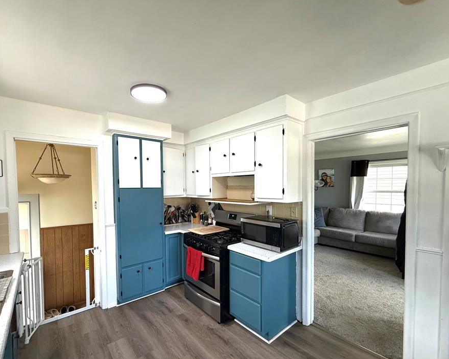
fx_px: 213
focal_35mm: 16
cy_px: 193
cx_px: 204
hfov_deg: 92.9
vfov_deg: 80.2
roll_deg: +0.7
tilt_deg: -1.6
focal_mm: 2.22
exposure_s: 1/120
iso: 250
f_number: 2.2
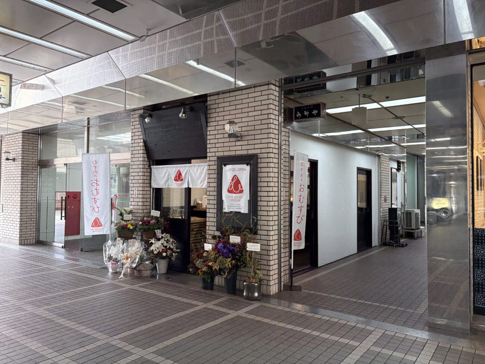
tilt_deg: +0.5
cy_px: 182
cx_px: 242
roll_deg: -0.4
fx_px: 364
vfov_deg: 53.1
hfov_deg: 67.3
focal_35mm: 26
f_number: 1.6
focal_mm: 5.96
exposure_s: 1/120
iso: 160
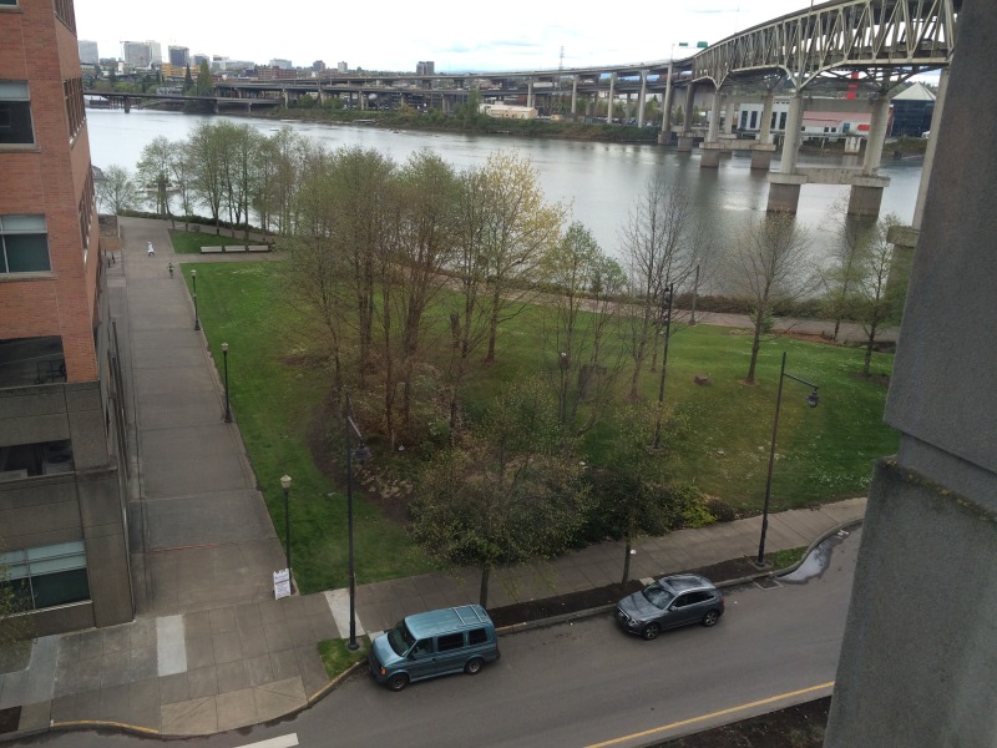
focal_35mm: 29
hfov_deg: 61.7
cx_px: 498
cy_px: 374
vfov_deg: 48.2
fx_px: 835
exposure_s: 1/140
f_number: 2.2
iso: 32
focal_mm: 4.15
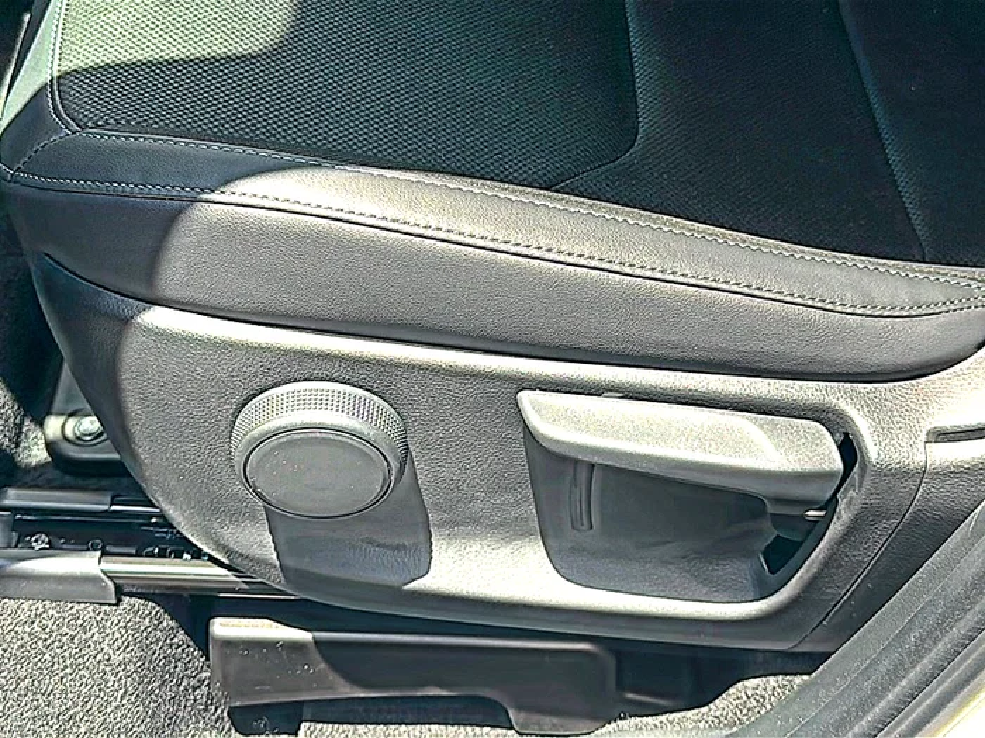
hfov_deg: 44.8
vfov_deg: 34.3
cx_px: 492
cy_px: 369
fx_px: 1195
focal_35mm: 42
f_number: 1.78
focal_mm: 6.86
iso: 80
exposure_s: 1/556
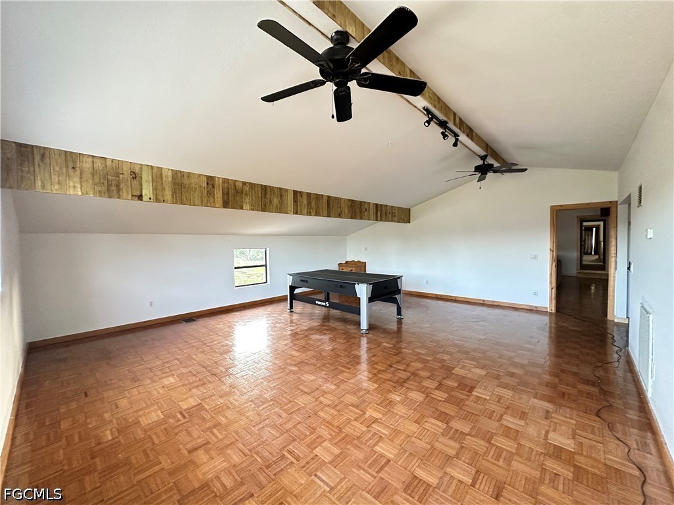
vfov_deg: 85.7
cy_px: 252
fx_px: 273
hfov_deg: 102.1
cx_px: 337
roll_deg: +0.4
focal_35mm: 14
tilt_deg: -1.7
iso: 500
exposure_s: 1/60
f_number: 2.2
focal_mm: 2.22
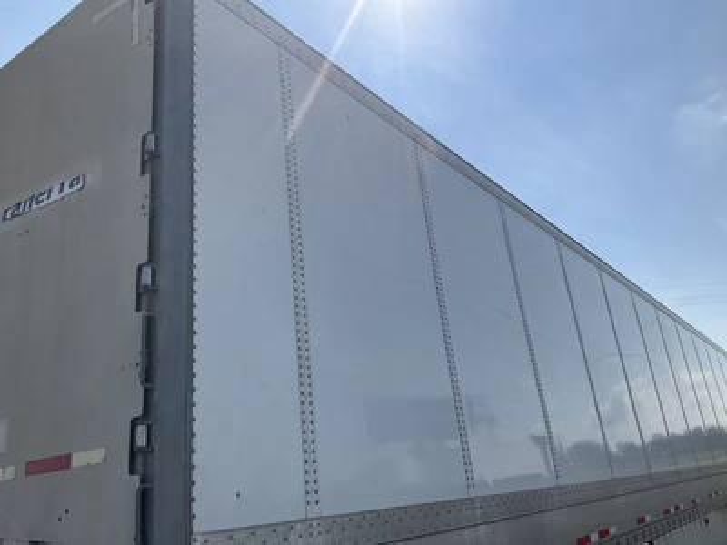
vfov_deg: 48.2
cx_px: 364
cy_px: 272
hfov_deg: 61.7
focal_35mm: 29
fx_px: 609
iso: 25
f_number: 1.8
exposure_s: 1/2538
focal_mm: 3
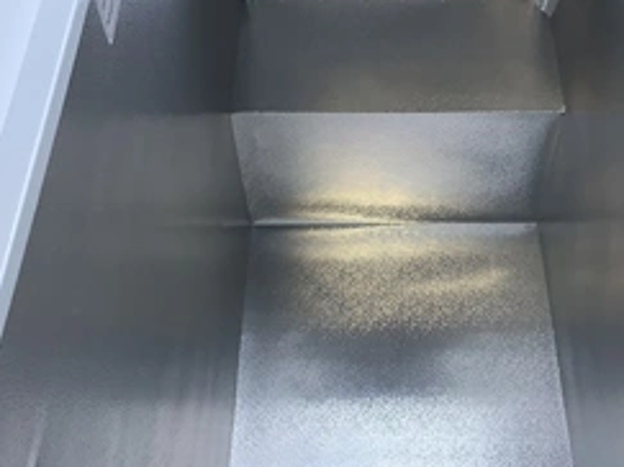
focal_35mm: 51
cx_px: 360
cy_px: 187
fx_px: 919
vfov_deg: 28.5
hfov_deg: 37.4
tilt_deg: -53.7
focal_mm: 3.3
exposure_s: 1/60
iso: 64
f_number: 2.4
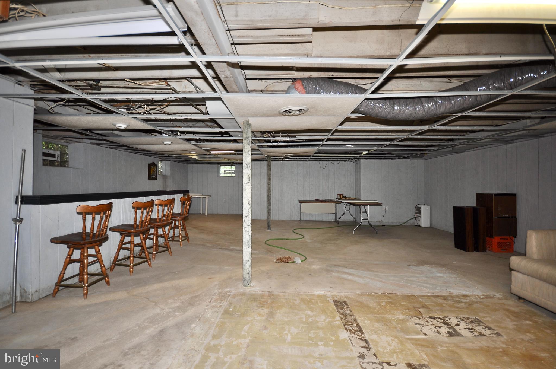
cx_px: 278
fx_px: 231
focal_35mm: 15
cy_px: 184
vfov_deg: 77.2
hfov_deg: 100.5
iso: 100
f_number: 4
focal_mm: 10
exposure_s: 1/60
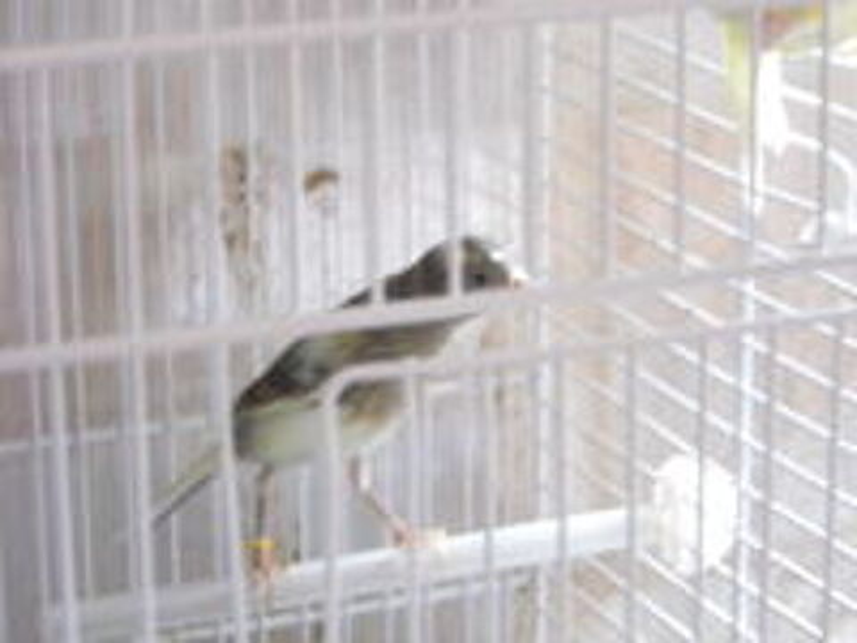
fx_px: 2971
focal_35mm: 120
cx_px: 428
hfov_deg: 16.4
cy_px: 322
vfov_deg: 12.3
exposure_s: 1/10
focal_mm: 21.6
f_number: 4
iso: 800
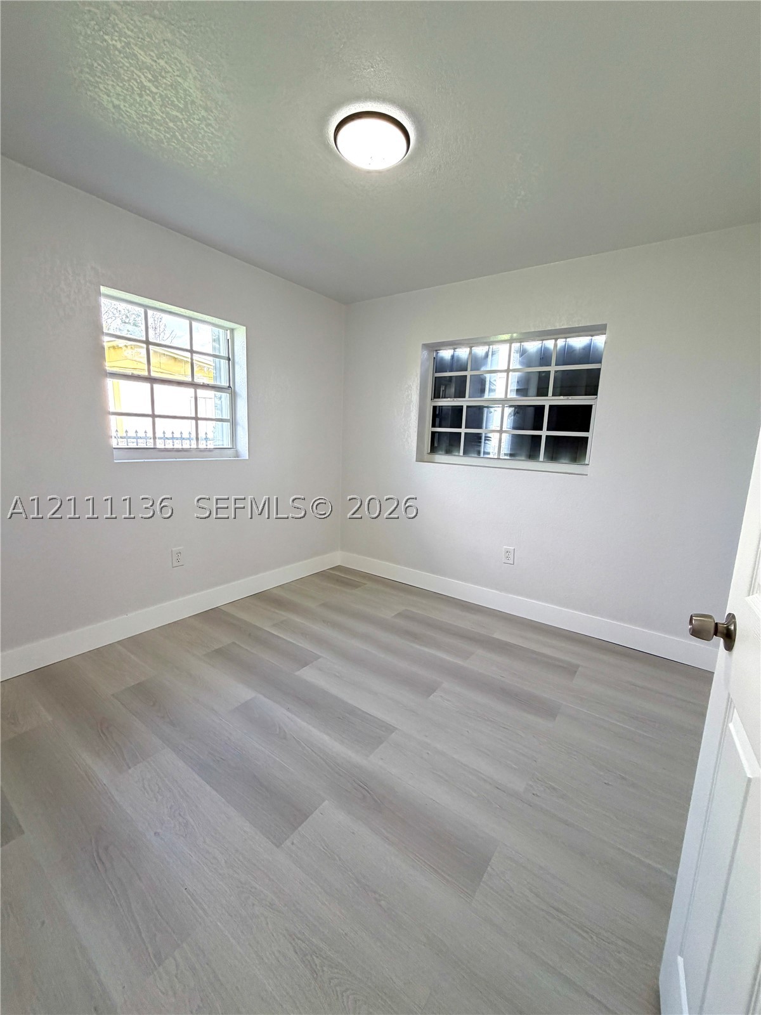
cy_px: 508
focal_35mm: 14
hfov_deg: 85.7
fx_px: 410
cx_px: 380
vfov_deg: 102.1
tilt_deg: -9.2
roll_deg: -2.6
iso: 125
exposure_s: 1/120
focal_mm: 2.22
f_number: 2.2
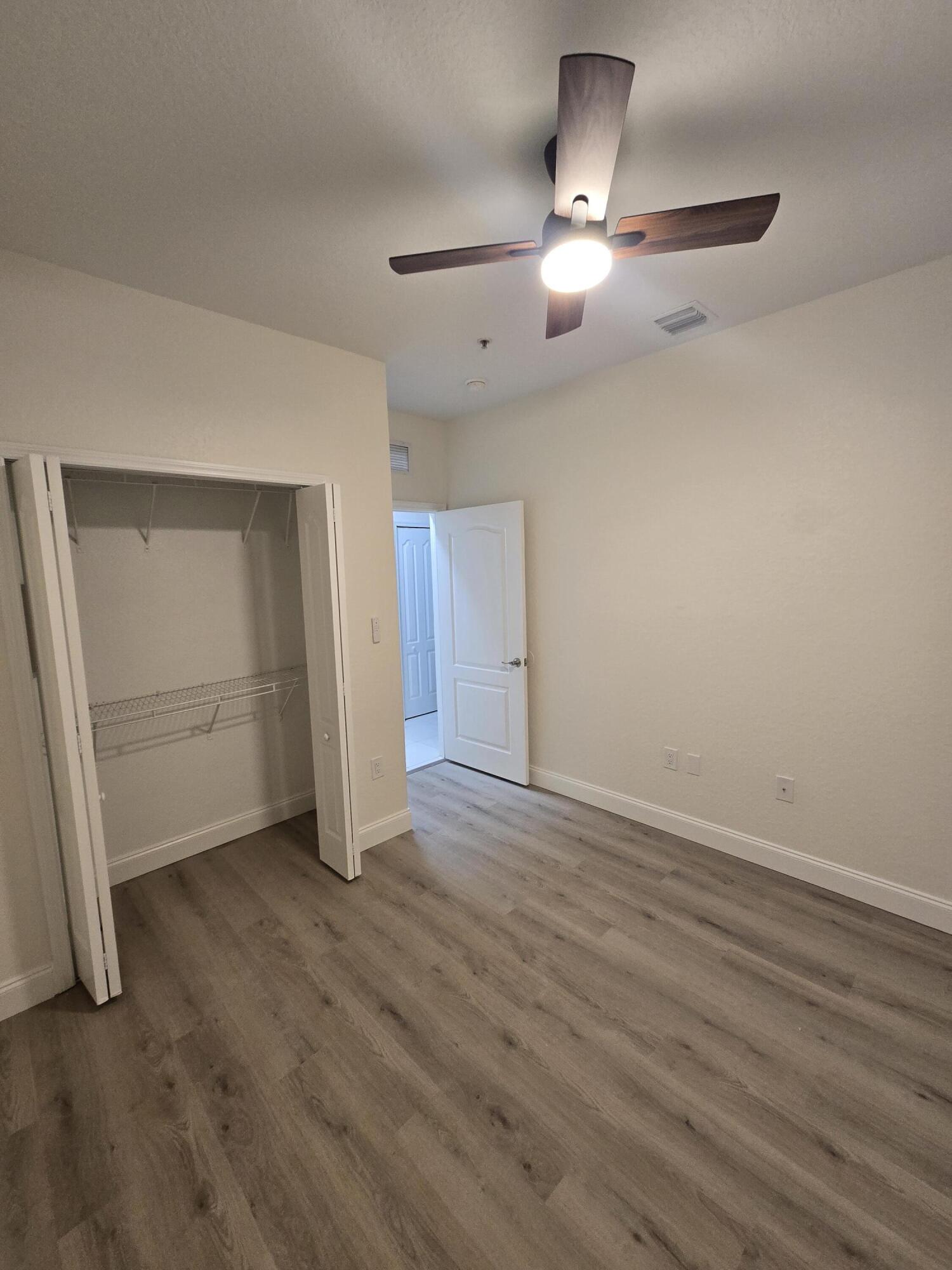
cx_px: 476
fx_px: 477
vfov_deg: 106.2
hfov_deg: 89.9
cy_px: 635
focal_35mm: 13
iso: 200
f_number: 2.2
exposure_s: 1/60
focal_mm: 2.2
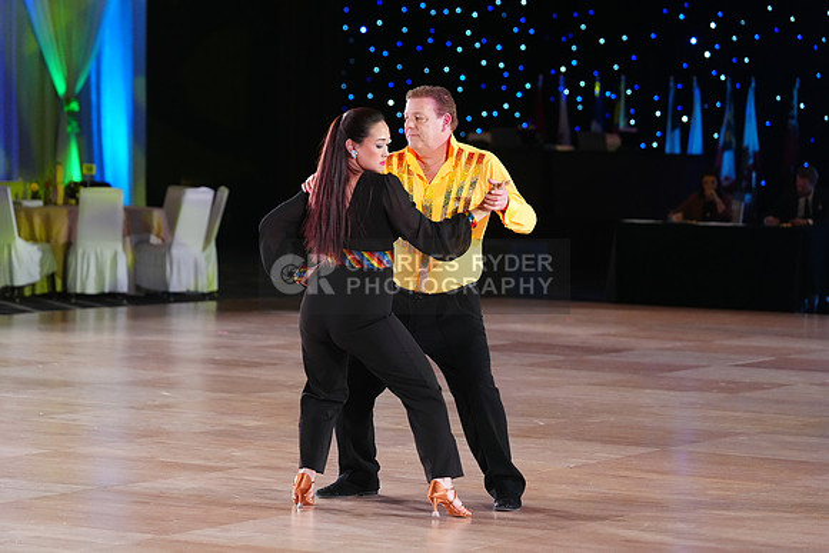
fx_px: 2764
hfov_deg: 17.1
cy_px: 276
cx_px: 414
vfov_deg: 11.4
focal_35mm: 120
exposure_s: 1/400
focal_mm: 120
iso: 3200
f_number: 4
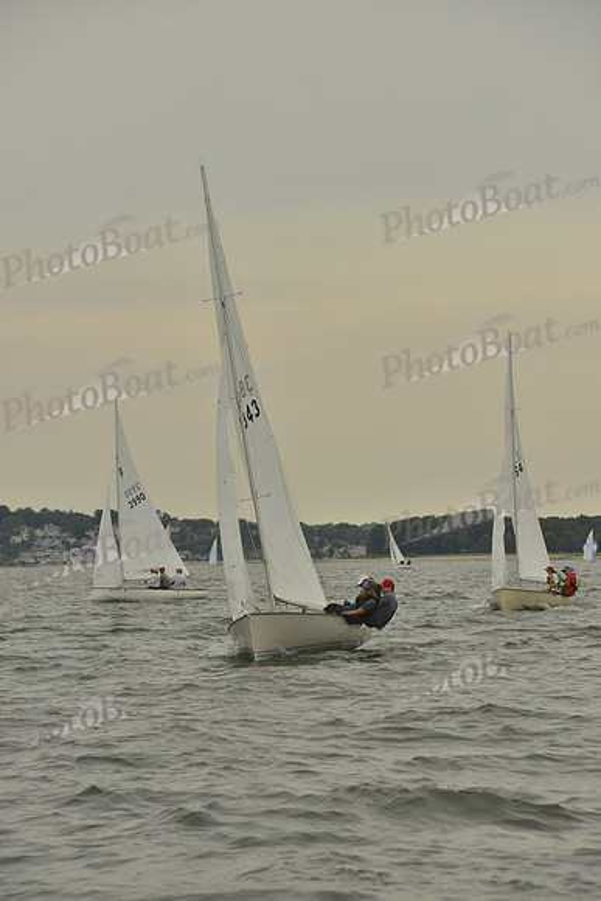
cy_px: 450
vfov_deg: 16.8
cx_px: 300
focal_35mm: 122
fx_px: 3053
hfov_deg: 11.2
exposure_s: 1/1250
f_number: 8
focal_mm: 122
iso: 400
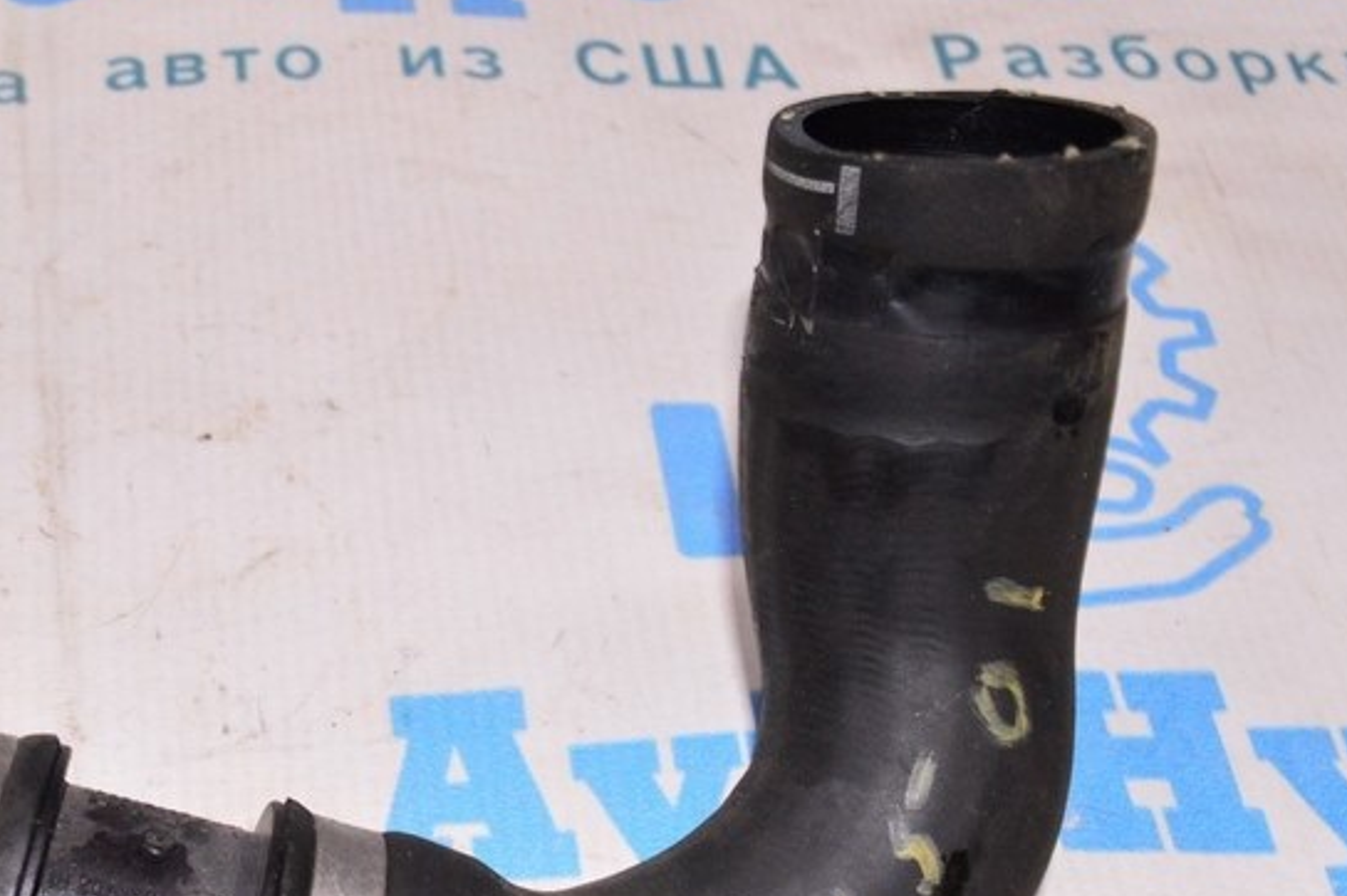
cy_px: 781
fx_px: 2428
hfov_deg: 30.1
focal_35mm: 65
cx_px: 235
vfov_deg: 20.5
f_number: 8
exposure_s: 1/200
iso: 1600
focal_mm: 23
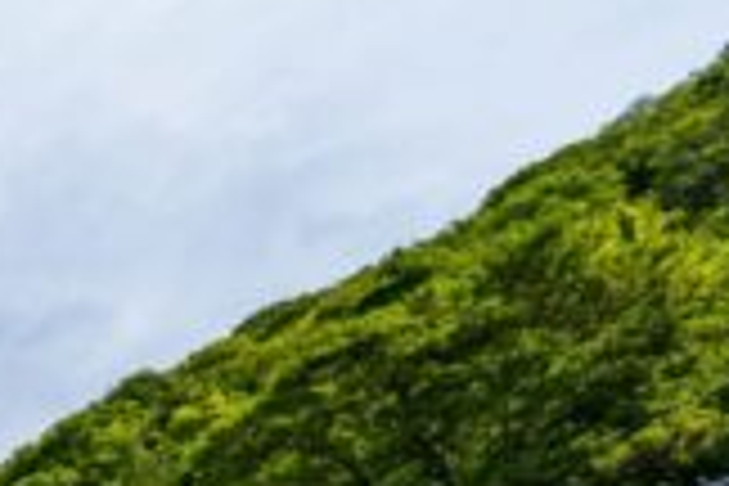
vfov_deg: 16.4
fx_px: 1154
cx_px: -824
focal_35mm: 57
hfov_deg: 17.9
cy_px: 1040
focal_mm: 12
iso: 100
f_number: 10
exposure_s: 1/125
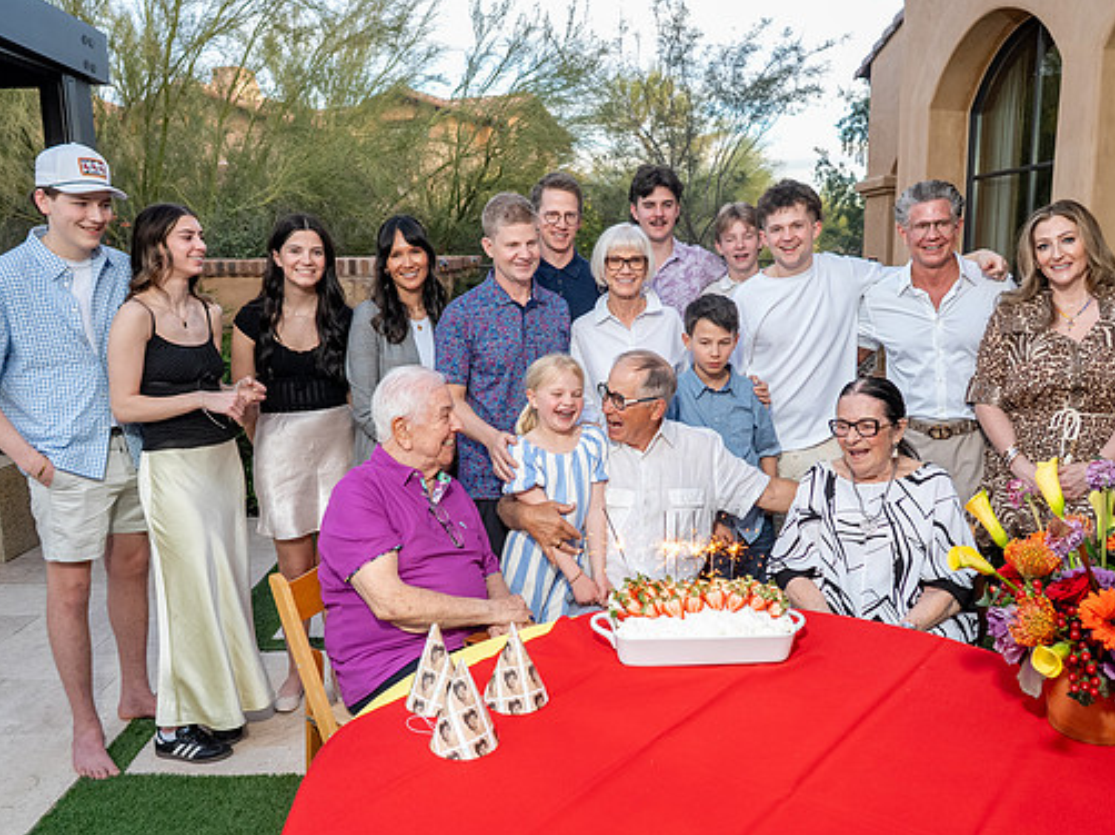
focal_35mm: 28
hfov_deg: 63.4
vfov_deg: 49.7
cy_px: 425
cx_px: 580
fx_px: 901
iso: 1250
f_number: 6.3
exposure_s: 1/160
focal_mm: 24
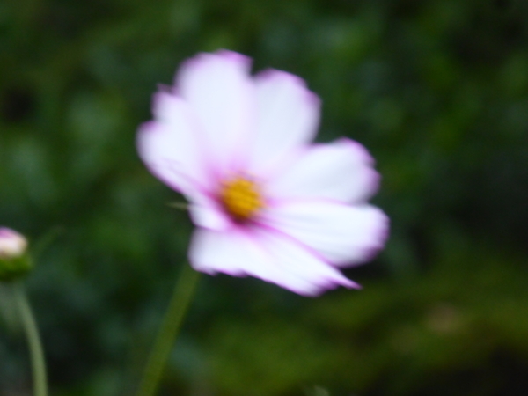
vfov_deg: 5.9
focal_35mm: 250
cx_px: 264
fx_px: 3813
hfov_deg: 7.9
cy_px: 198
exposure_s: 1/10
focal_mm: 44.8
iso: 400
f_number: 5.6
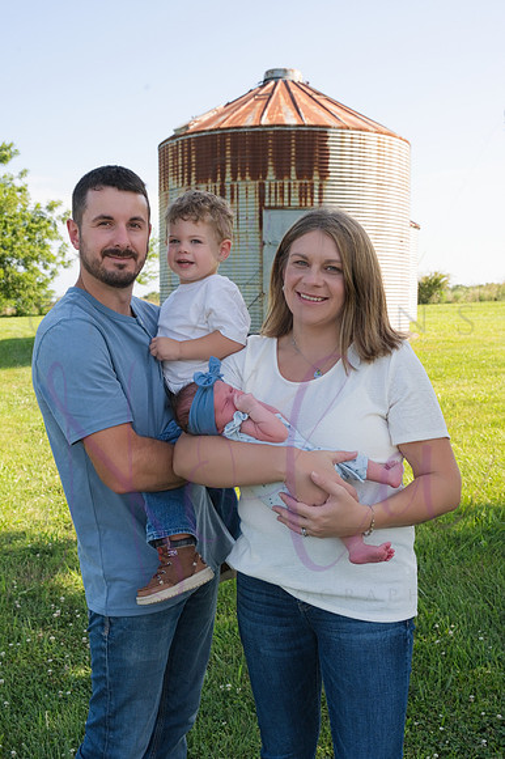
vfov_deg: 46.4
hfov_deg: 31.9
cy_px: 380
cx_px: 252
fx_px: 885
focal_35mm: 42
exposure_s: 1/320
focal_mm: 42
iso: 400
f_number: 9
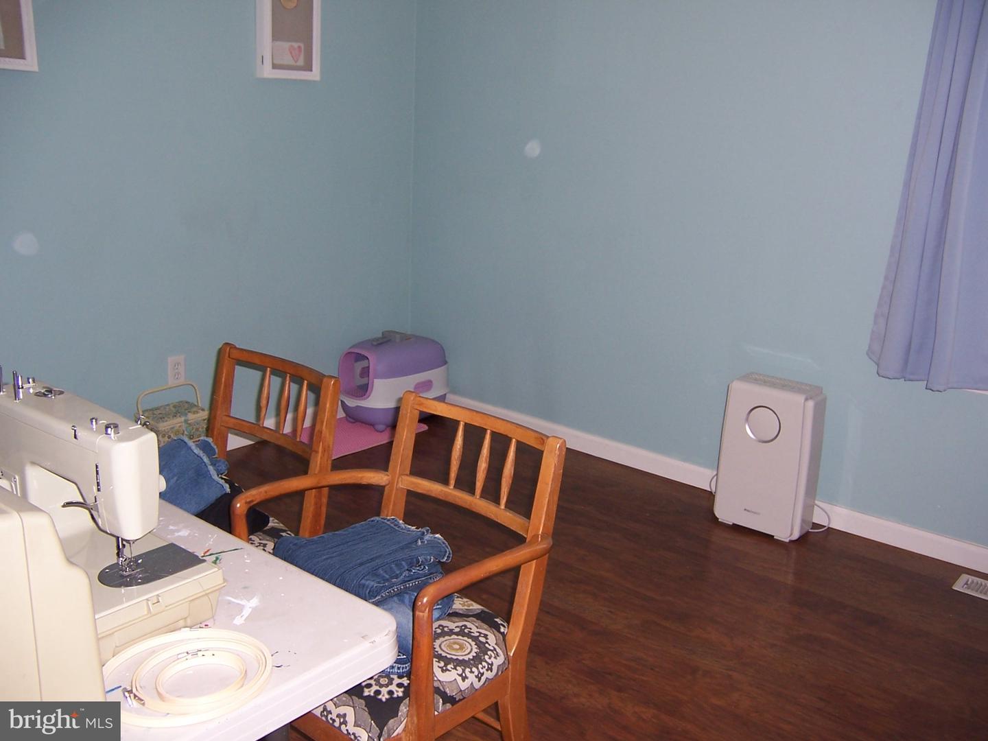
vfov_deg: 42.9
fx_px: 942
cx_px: 494
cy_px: 370
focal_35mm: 33
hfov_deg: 55.4
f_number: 2.8
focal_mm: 5.5
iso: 80
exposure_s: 1/60
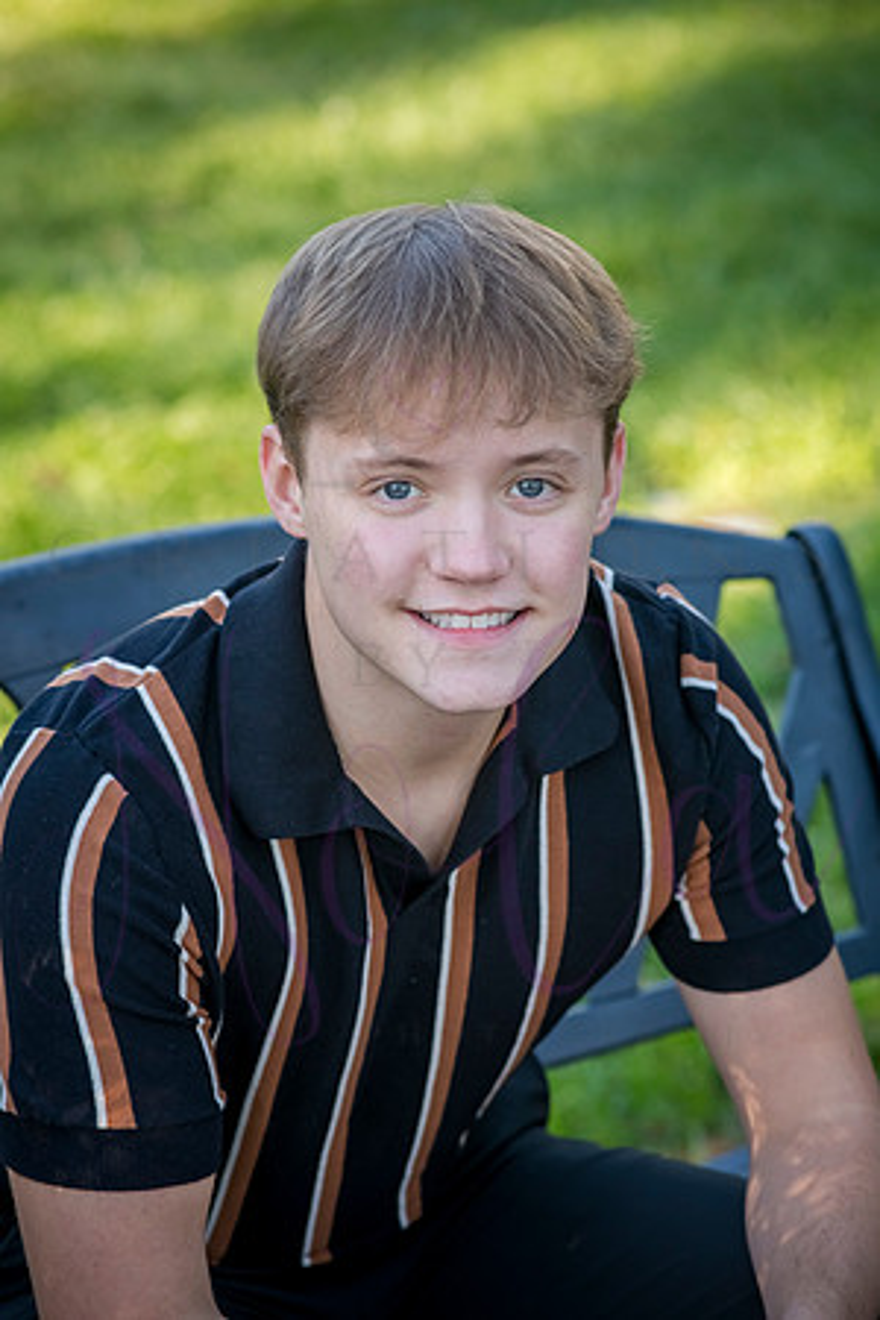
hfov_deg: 12.2
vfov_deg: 18.3
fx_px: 4106
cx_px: 440
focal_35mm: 112
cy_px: 660
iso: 800
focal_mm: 112
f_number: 5.6
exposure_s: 1/320
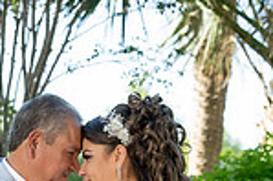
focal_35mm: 151
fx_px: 1144
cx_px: 88
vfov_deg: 8.5
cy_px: 384
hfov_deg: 13.6
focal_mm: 50
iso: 500
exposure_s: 1/500
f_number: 4
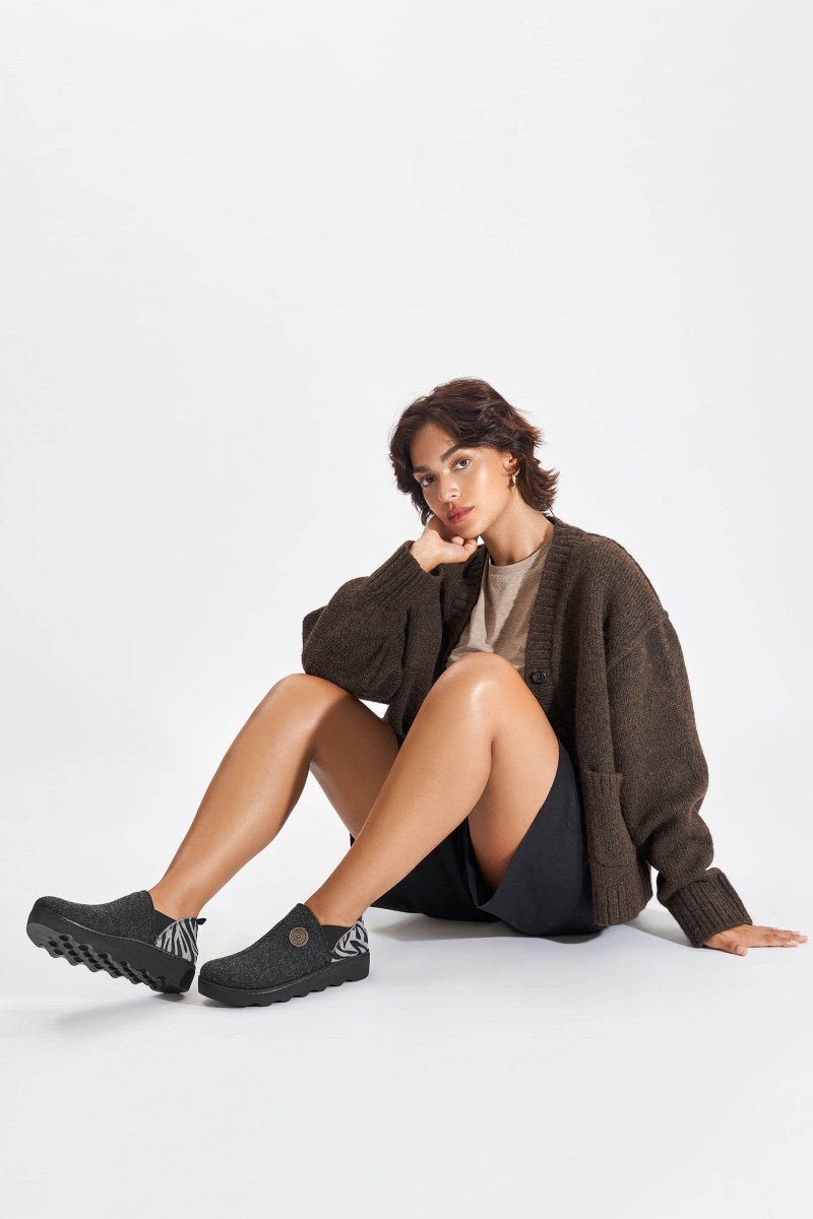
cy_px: 610
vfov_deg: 44.2
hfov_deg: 30.3
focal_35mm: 44
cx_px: 406
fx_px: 1501
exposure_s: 1/160
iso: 100
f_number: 8
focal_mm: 44.3
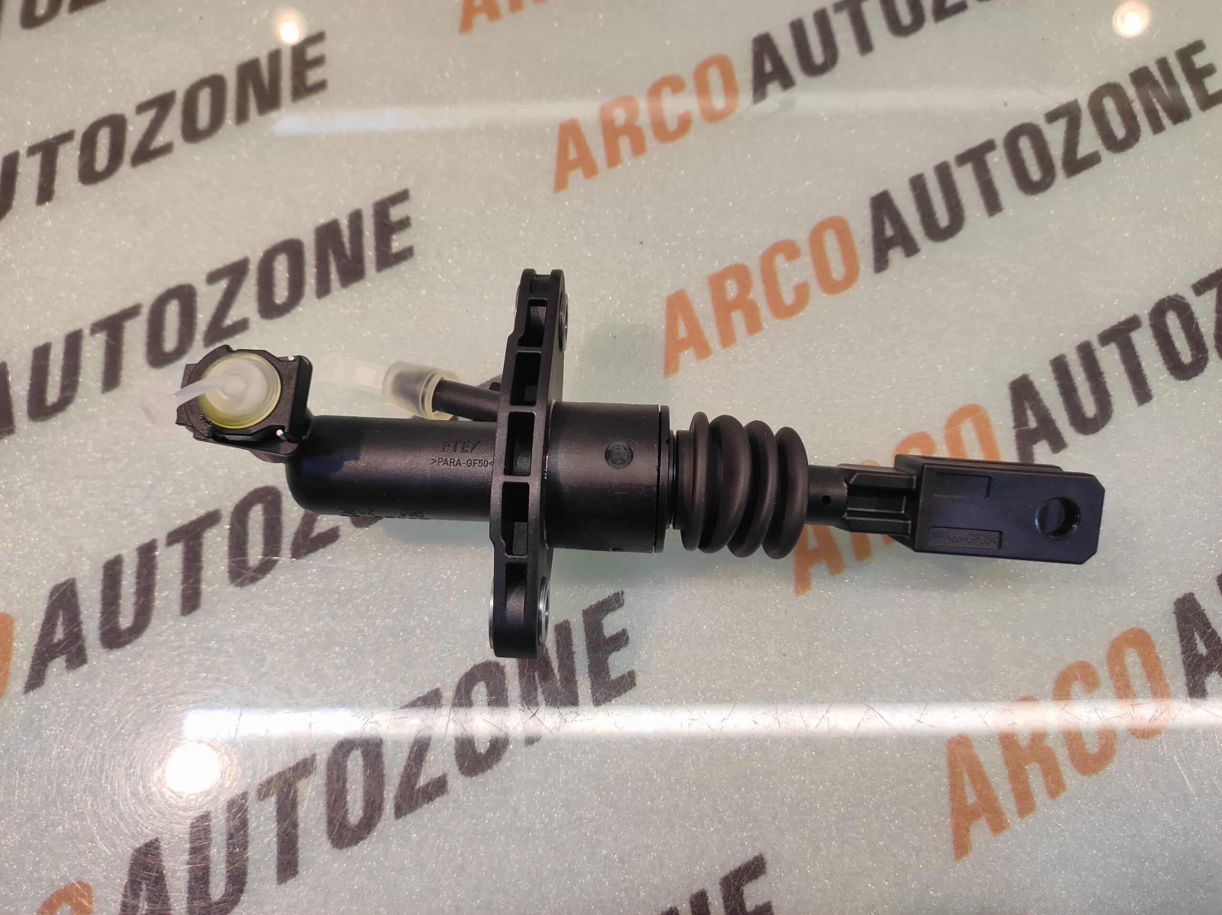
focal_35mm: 17
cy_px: 458
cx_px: 611
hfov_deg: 91.1
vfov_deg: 74.7
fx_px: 600
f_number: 1.79
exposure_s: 1/33
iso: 116
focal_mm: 4.74
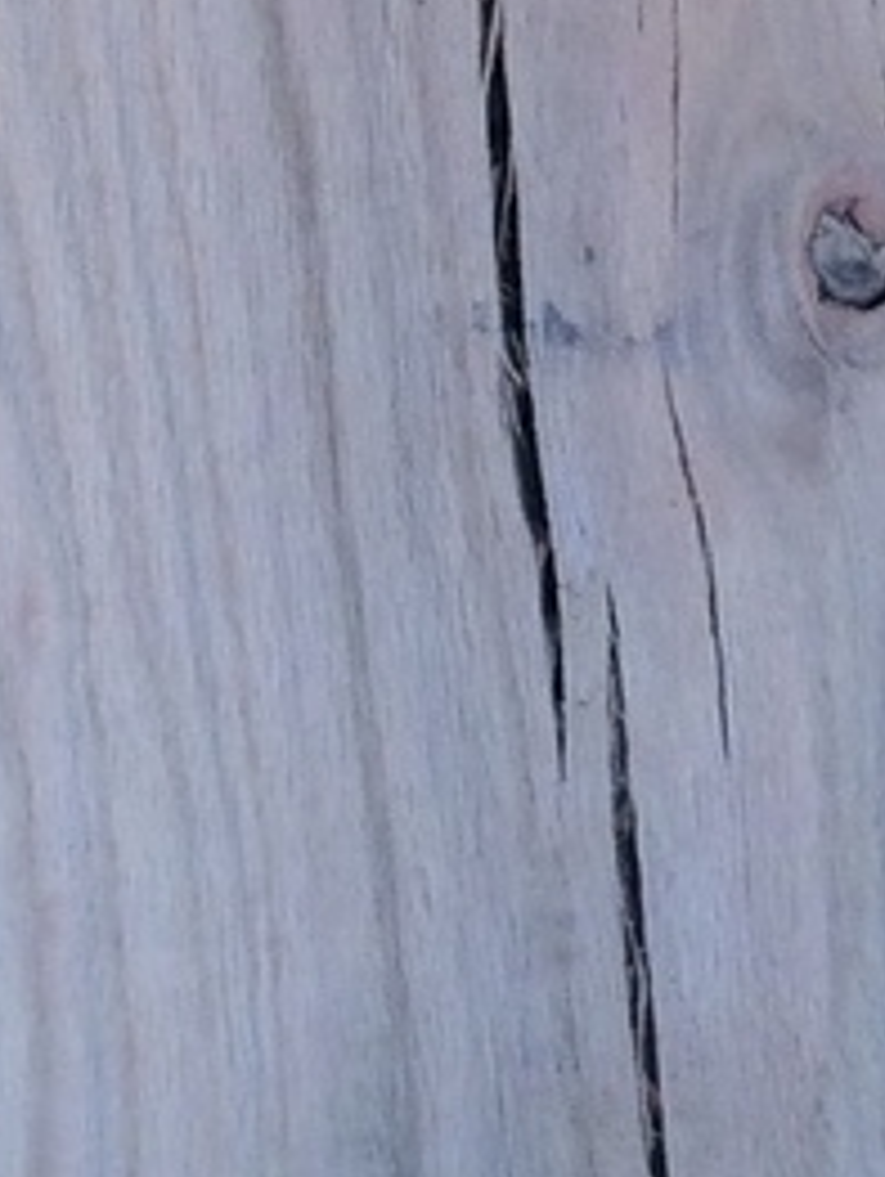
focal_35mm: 177
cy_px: -1689
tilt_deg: +12.6
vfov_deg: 9.8
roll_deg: +4.3
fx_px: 6024
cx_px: 427
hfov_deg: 8.4
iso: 40
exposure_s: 1/60
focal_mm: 4.15
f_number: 2.2
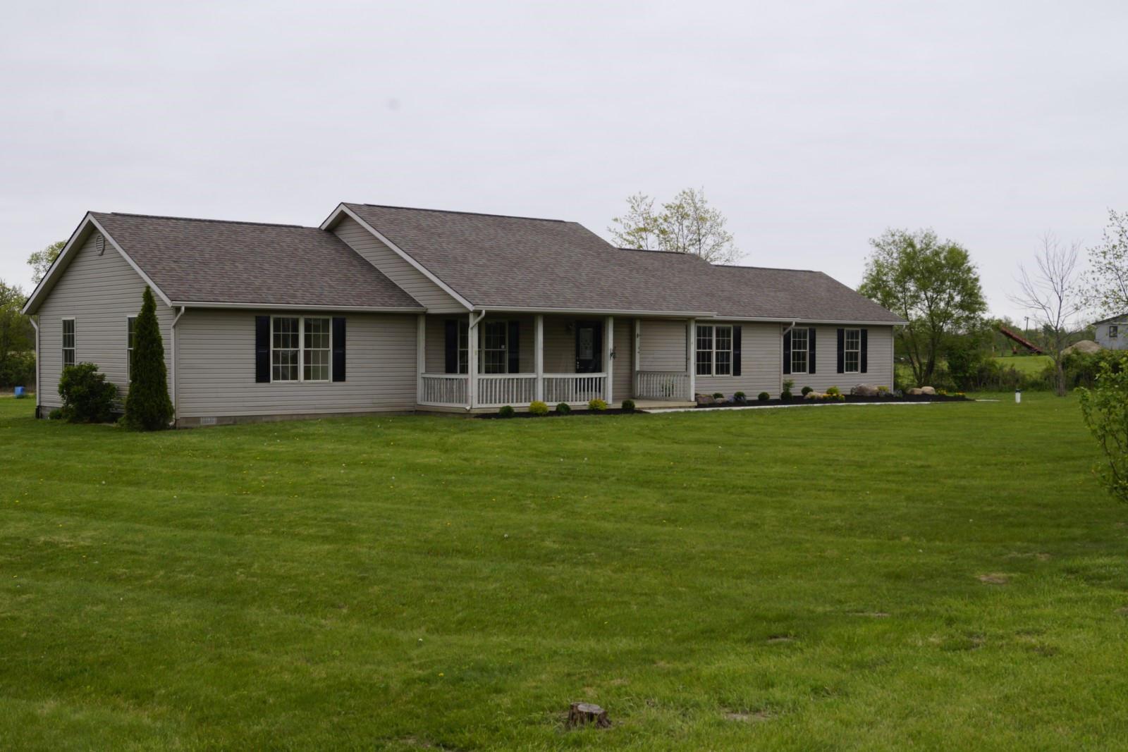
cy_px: 376
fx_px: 1316
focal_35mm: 42
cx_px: 564
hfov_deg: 46.4
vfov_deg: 31.9
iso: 100
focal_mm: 28
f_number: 14
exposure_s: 1/80
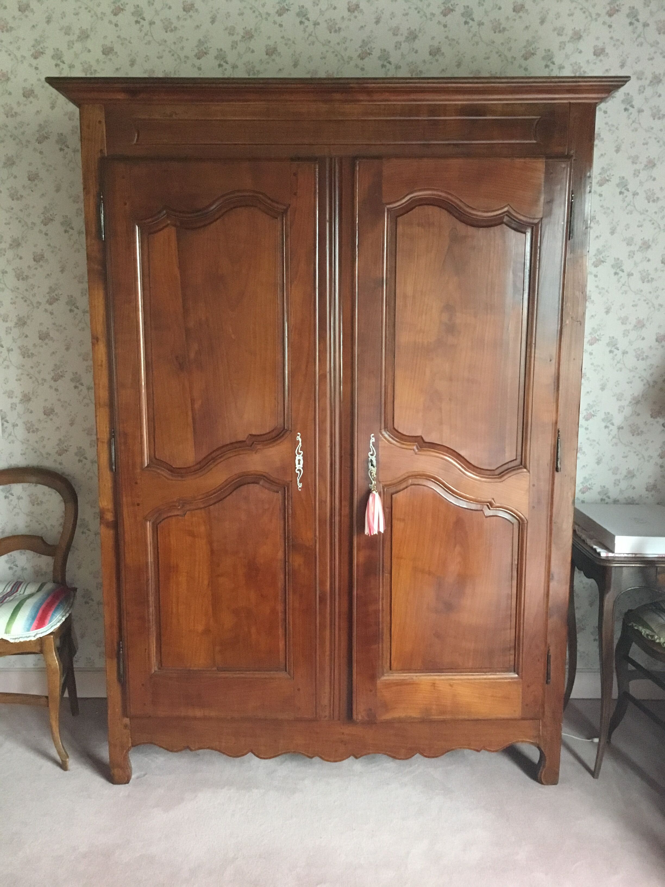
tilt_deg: -10.0
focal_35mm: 31
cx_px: 332
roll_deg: +0.5
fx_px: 794
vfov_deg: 58.4
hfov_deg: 45.4
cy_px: 444
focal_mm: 3.3
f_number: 2.4
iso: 200
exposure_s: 1/17
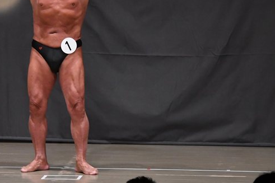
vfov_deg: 3.6
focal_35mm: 379
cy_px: 55
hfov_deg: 5.4
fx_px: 2894
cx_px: 59
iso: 5000
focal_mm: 160
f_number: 5.6
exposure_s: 1/400
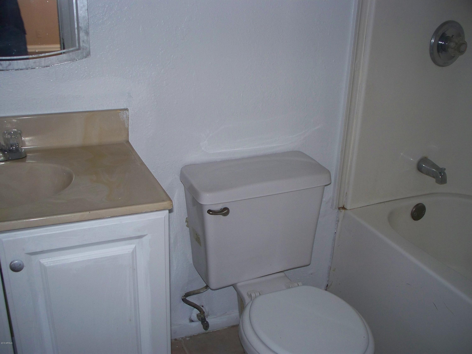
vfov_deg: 39.7
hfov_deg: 51.4
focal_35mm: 36
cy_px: 177
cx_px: 236
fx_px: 491
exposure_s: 1/30
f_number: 2.8
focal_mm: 7.54
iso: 200
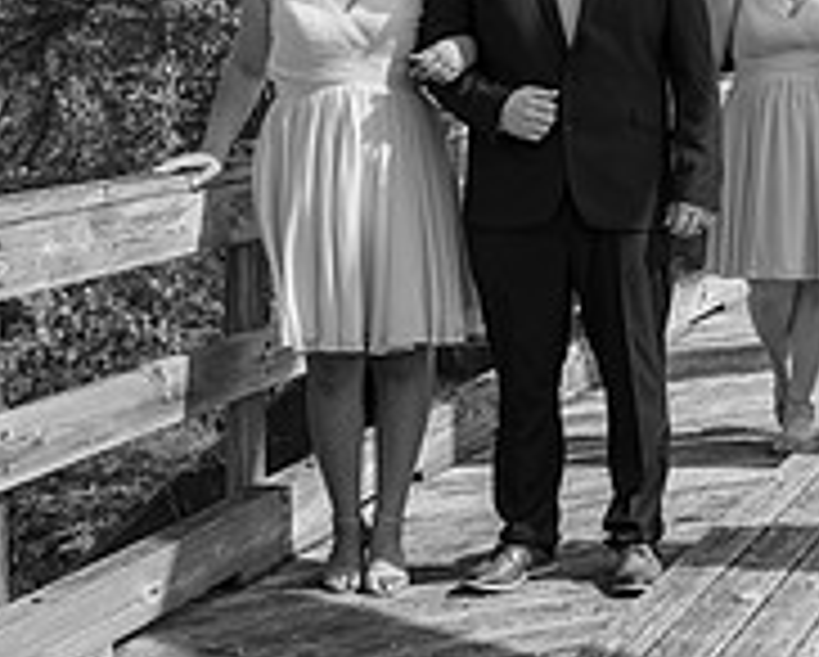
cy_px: 184
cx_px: 1206
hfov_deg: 17.0
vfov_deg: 14.9
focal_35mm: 103
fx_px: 2499
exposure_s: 1/320
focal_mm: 34.5
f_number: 6.3
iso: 100
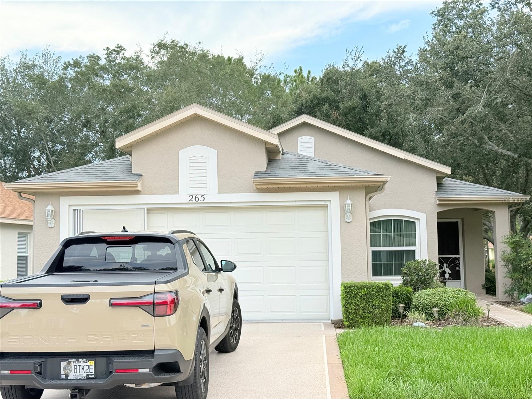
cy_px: 200
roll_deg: +0.5
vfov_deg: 30.3
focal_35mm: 48
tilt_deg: +5.0
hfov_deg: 39.7
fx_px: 738
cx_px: 266
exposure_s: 1/2577
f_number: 1.78
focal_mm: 6.76
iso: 80
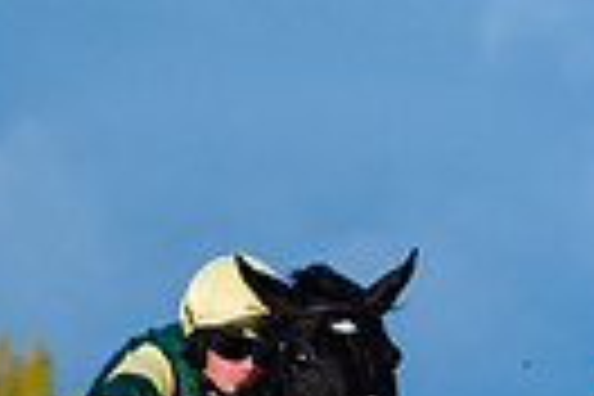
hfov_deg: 3.0
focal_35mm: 687
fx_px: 11335
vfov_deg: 2.0
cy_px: 677
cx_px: 1304
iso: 400
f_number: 4
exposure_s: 1/3200
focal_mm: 150
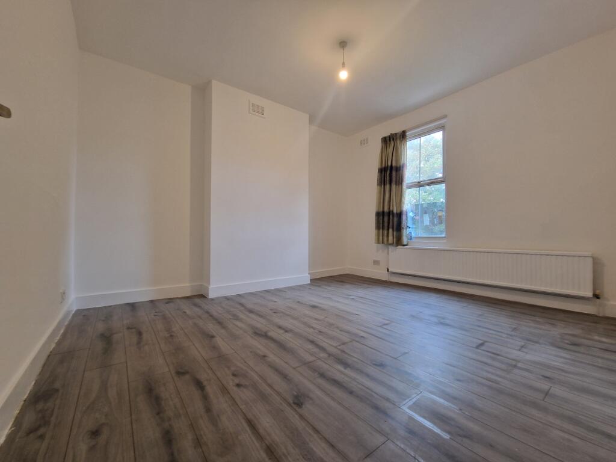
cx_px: 308
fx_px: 231
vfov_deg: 89.9
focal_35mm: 13
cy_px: 231
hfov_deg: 106.2
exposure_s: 1/50
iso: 160
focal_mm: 2.2
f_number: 2.2
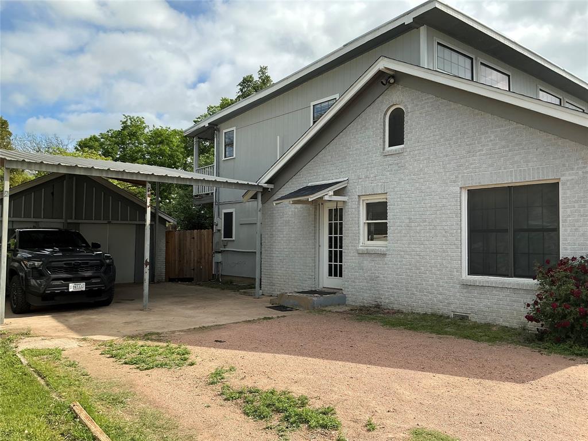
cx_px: 294
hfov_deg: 63.4
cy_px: 220
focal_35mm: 28
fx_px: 476
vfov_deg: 49.7
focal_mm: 3
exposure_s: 1/1786
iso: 25
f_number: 1.8
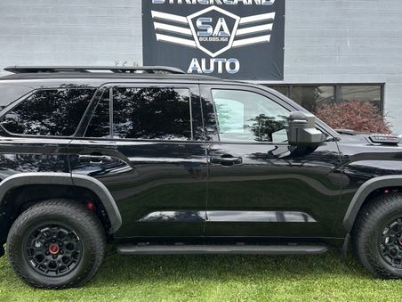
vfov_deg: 41.8
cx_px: 206
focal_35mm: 34
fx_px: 395
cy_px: 158
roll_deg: +0.8
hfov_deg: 54.0
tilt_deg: -3.1
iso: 80
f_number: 1.78
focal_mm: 6.86
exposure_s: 1/401
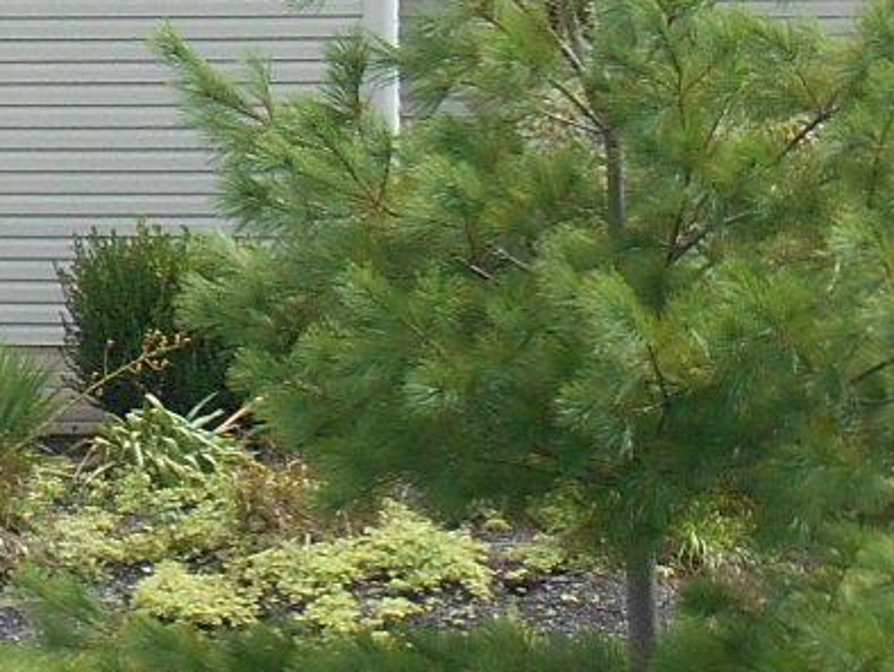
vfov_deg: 5.6
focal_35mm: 265
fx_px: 6848
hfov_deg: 7.0
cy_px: -84
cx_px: -1243
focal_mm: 8.3
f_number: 4
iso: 100
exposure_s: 1/500
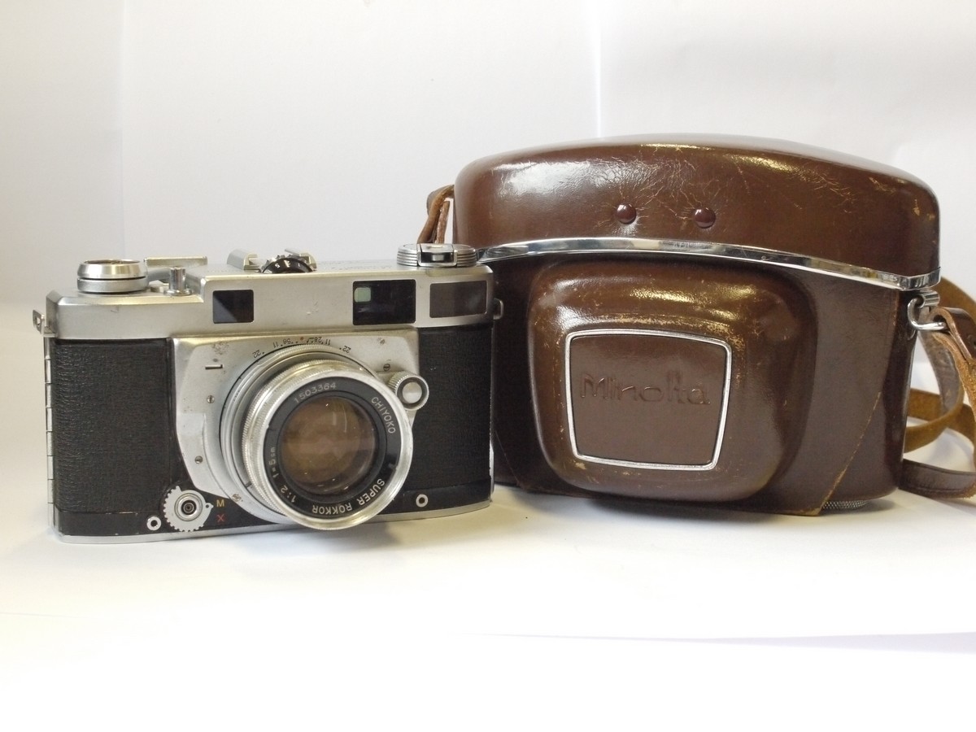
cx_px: 488
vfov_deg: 24.4
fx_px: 1692
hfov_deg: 32.2
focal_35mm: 60
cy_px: 366
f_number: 8
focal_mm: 30
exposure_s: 1/100
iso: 1600
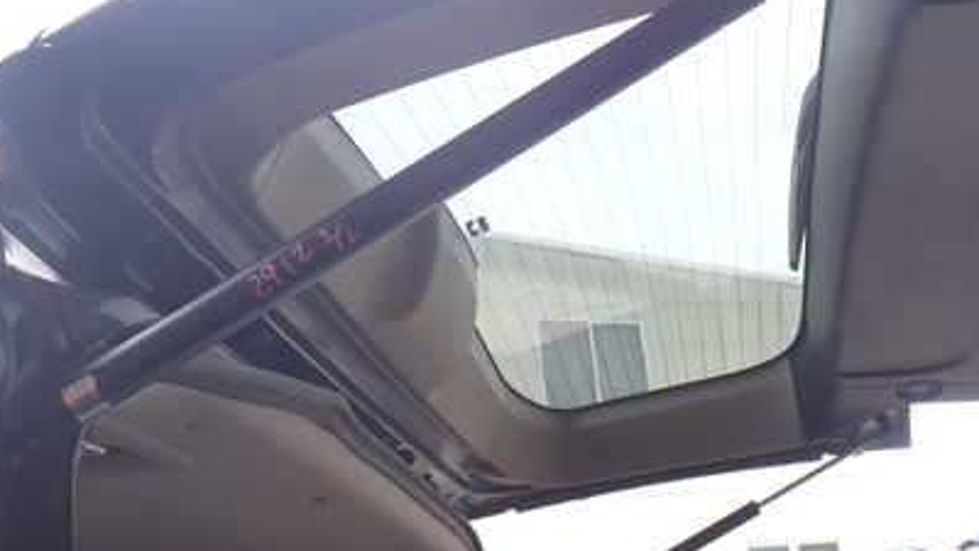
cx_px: 541
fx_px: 1272
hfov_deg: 42.0
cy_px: 108
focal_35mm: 49
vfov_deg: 24.0
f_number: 3.2
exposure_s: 1/125
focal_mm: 5.4
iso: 100
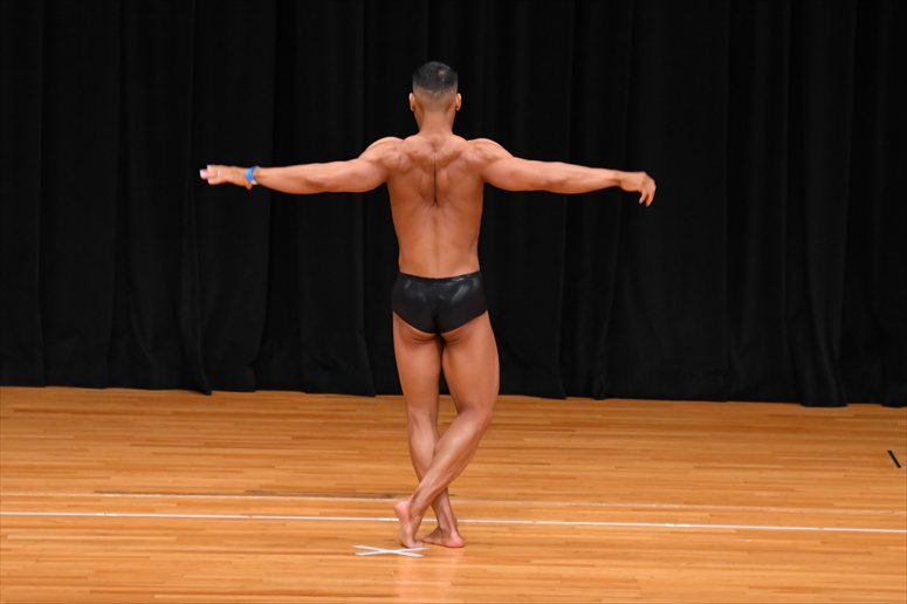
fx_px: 6799
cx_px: 454
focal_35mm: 270
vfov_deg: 5.1
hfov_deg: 7.6
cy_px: 302
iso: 3200
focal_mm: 180
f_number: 5.6
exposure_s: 1/400
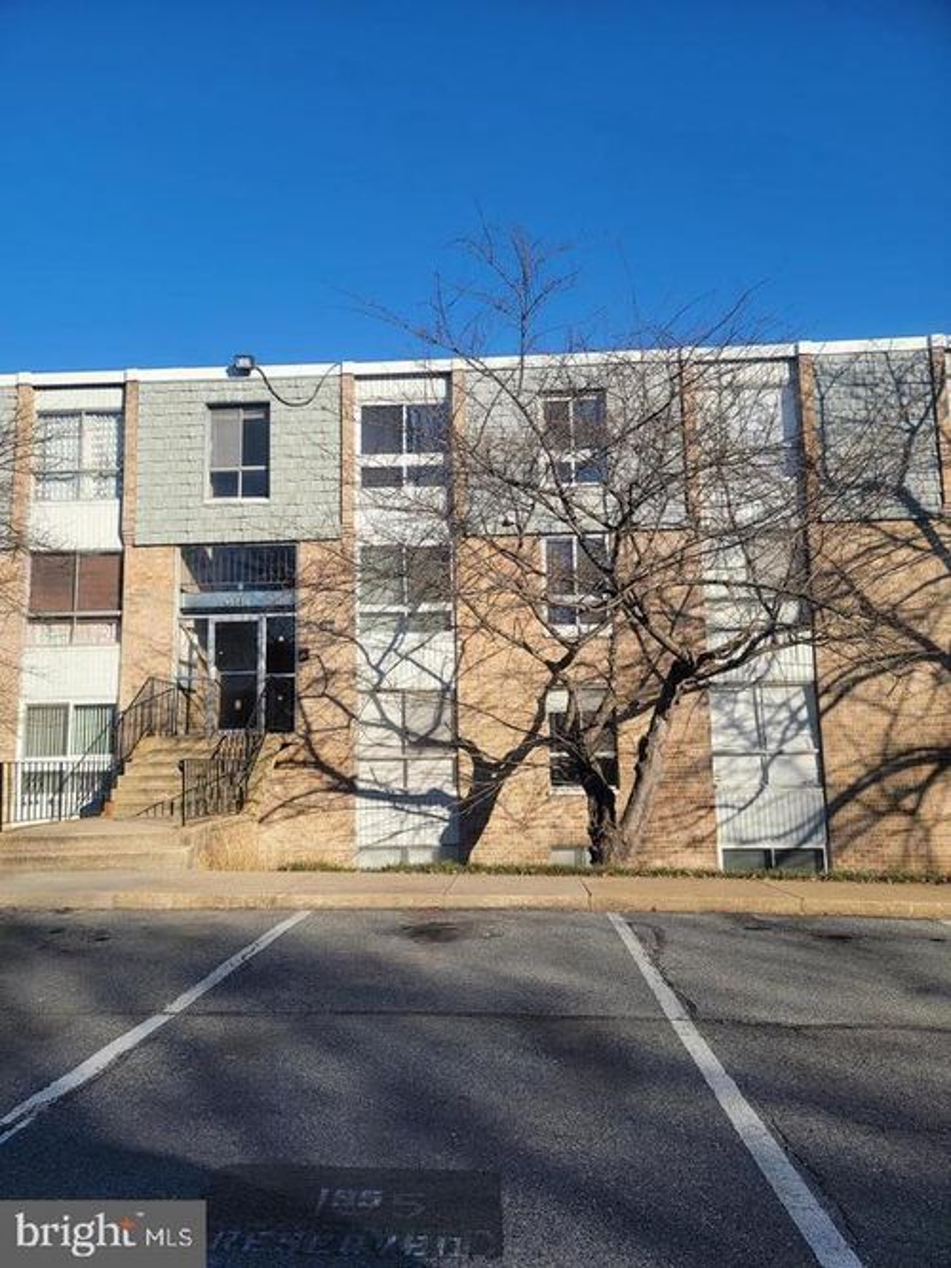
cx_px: 476
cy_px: 634
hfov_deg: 56.8
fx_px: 879
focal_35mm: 24
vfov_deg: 71.6
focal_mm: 6.7
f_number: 1.8
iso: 16
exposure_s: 1/726
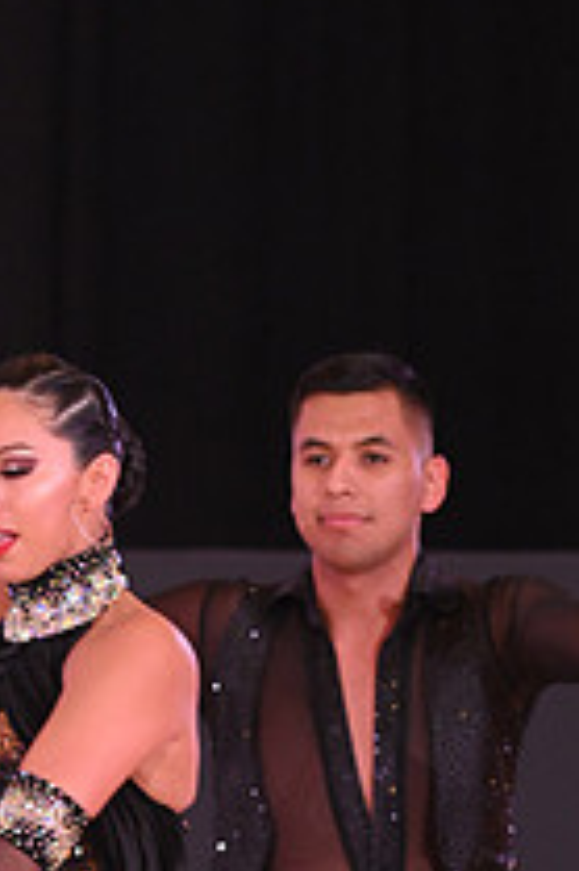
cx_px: 135
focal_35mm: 333
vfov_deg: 6.1
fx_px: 8046
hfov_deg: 4.1
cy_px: 1117
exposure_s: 1/200
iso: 2500
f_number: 5.6
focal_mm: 120
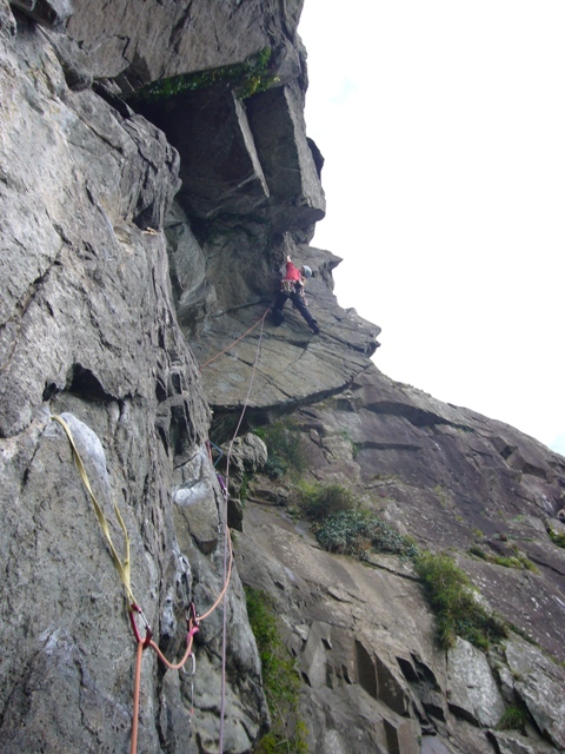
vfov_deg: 55.4
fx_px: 718
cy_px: 377
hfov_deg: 42.9
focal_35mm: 33
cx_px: 282
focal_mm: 5.4
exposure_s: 1/125
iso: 80
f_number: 6.3
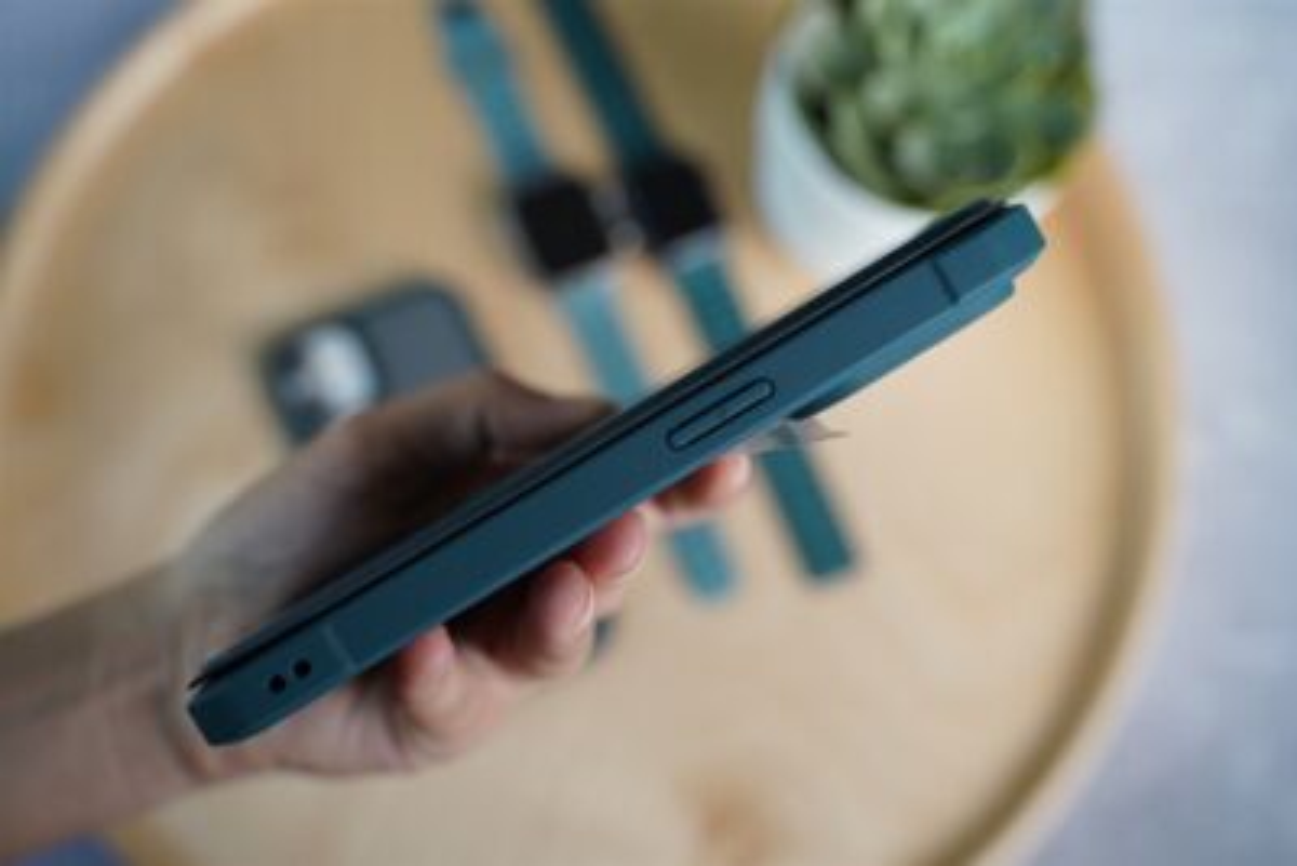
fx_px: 1369
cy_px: 433
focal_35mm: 38
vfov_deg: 35.1
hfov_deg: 50.7
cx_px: 648
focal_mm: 38
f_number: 4
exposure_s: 1/160
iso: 1250
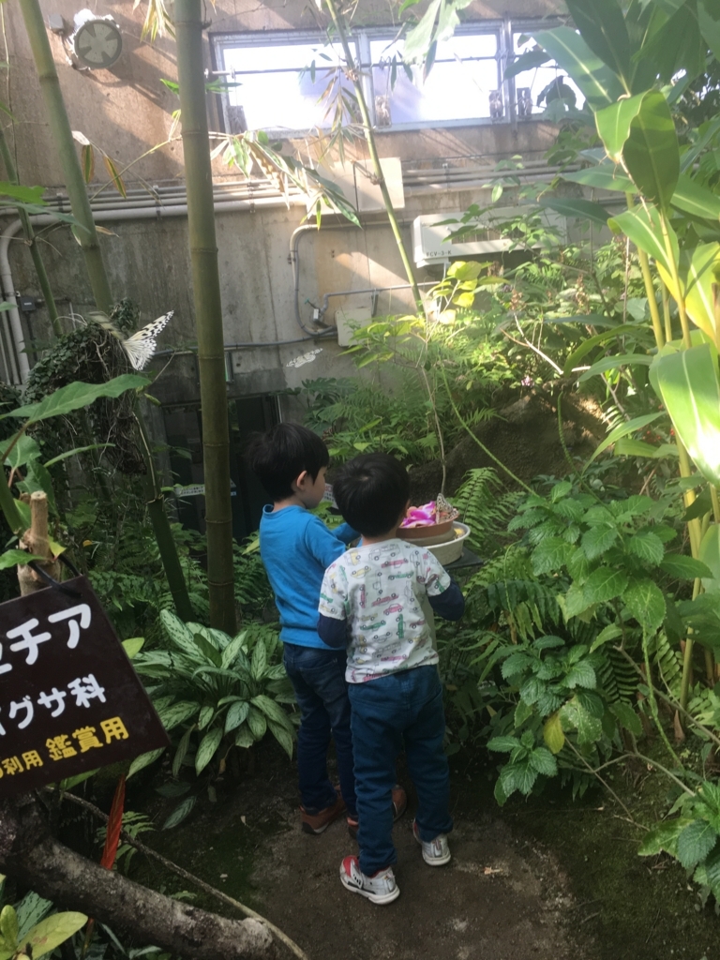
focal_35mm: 29
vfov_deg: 61.7
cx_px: 360
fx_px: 804
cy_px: 480
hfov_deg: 48.2
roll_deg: +4.9
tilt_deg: -11.0
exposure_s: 1/120
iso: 40
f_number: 2.2
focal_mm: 4.15
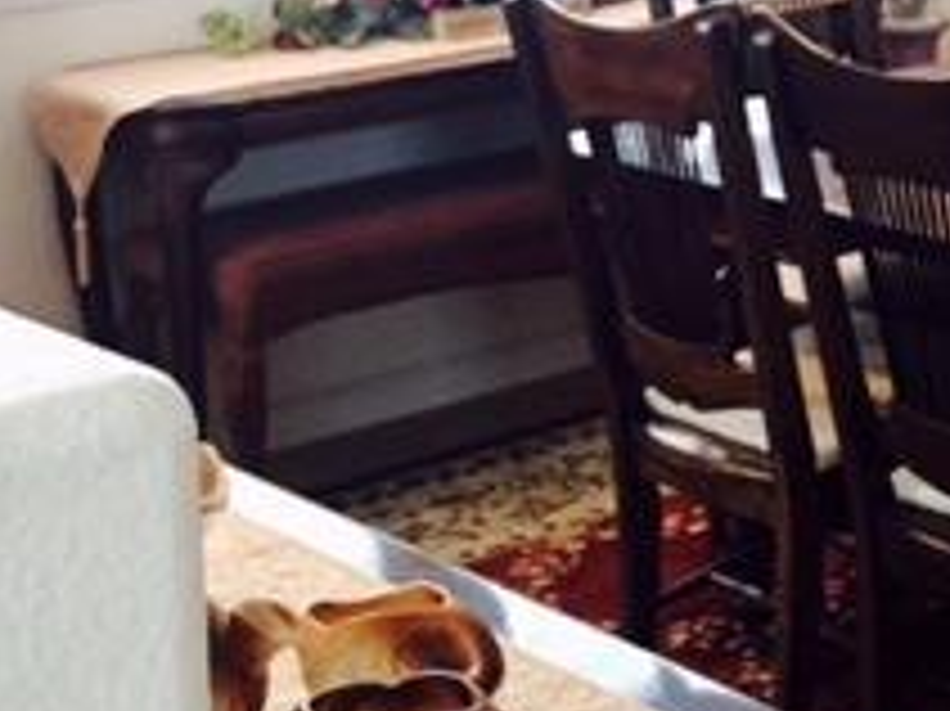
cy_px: -166
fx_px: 2414
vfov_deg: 16.0
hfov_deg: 20.8
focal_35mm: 88
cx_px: 1144
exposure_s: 1/24
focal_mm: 4.15
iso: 250
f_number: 2.2
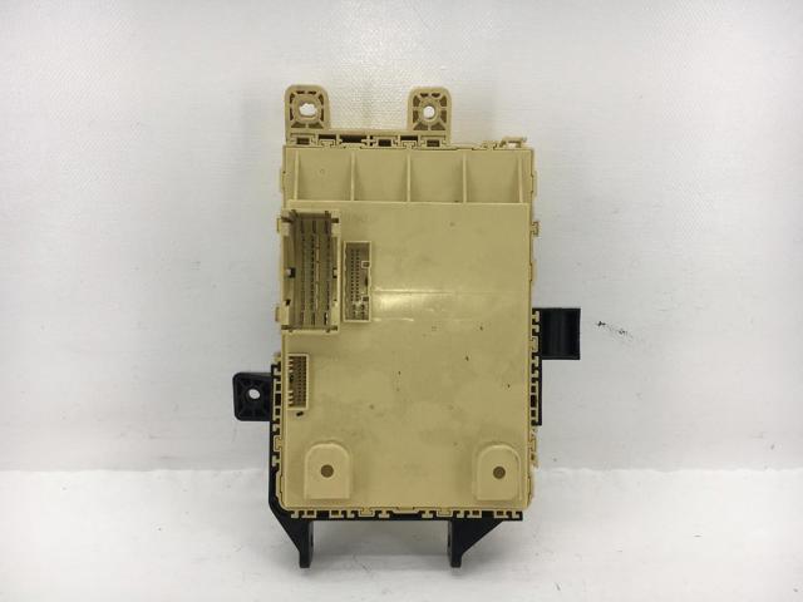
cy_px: 301
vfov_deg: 48.2
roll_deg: -0.7
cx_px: 402
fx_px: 673
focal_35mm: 29
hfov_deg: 61.7
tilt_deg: -19.3
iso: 25
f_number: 2.2
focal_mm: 4.15
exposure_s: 1/427
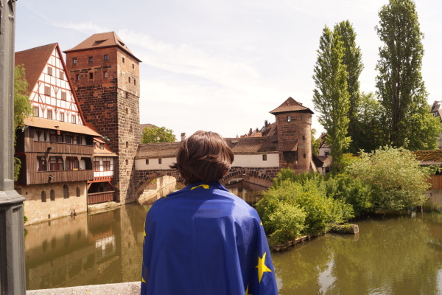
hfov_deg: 67.4
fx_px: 331
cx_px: 221
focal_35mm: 27
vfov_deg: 47.9
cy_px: 148
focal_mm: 18
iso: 100
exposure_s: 1/200
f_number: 6.3
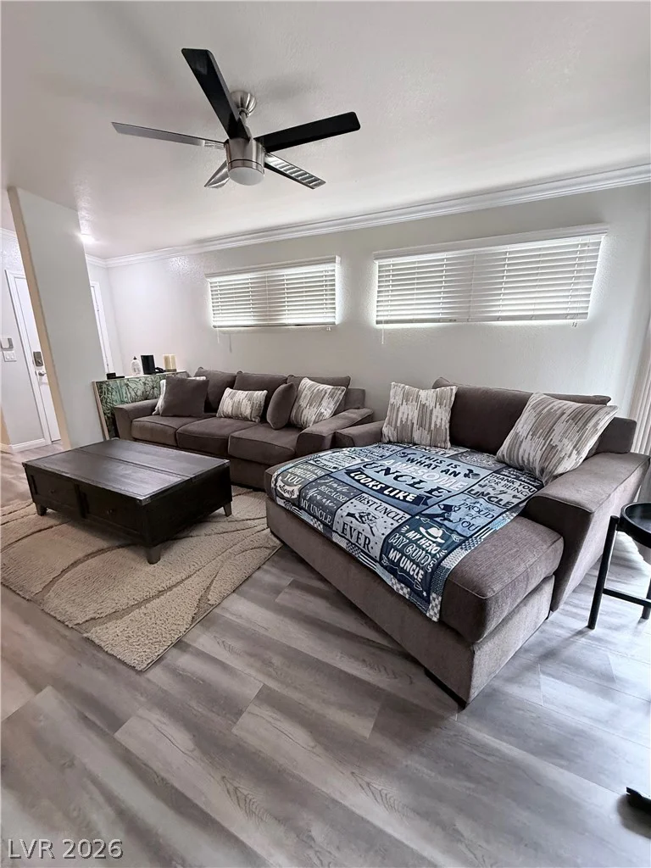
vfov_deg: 102.1
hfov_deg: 85.7
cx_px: 326
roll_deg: +0.6
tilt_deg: -14.2
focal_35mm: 14
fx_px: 351
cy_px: 434
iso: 320
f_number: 2.2
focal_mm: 2.22
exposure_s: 1/60
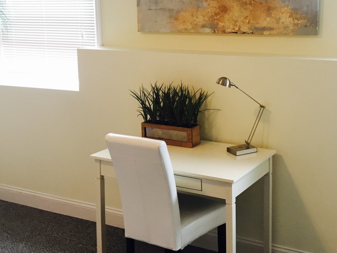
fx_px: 496
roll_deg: -0.2
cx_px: 220
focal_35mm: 51
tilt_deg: -9.5
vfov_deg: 28.3
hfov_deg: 37.2
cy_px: 79
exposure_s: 1/30
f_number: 2.2
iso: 80
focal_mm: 4.15
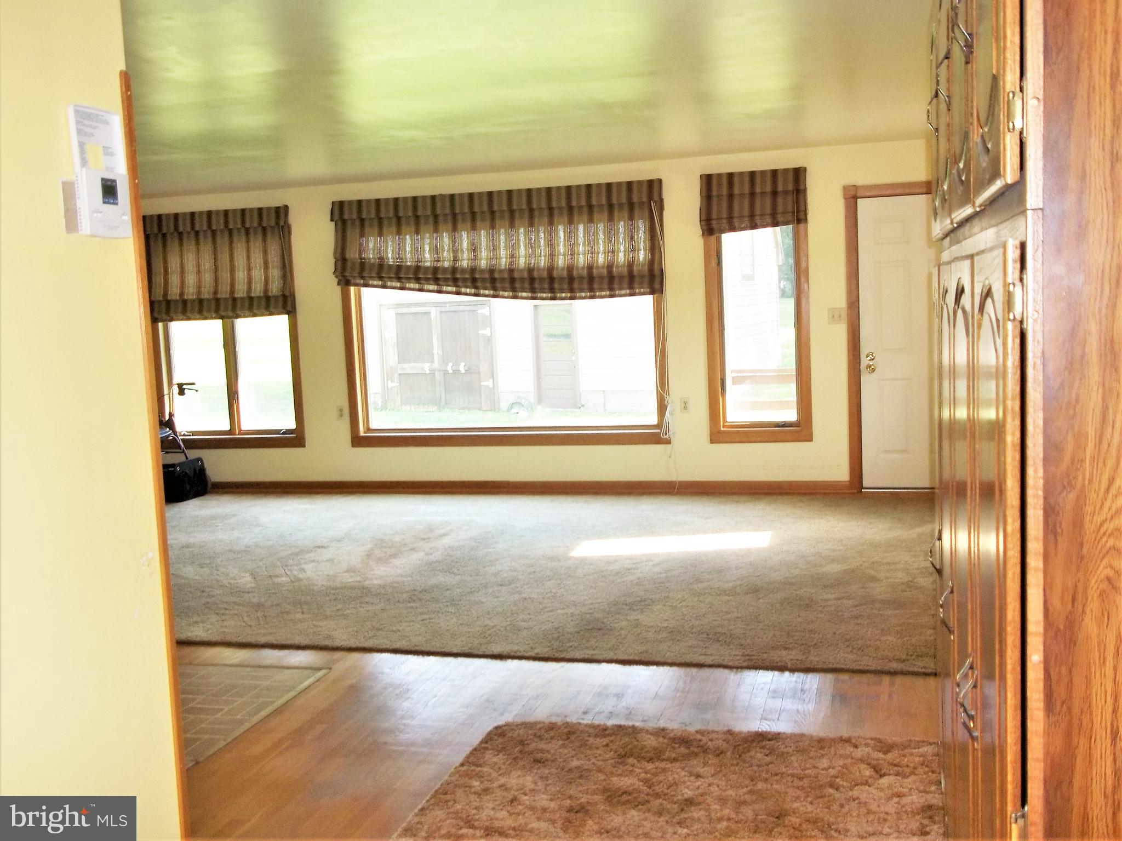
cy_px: 420
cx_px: 561
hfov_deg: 56.8
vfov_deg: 44.1
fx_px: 1037
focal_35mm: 32
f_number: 2.9
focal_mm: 5.7
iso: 80
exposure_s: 1/50
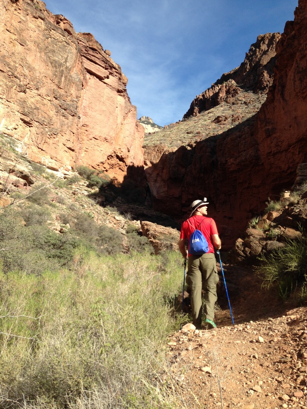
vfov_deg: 55.3
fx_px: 390
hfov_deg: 43.0
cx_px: 154
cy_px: 204
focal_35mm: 33
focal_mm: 4.12
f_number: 2.4
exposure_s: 1/861
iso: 50
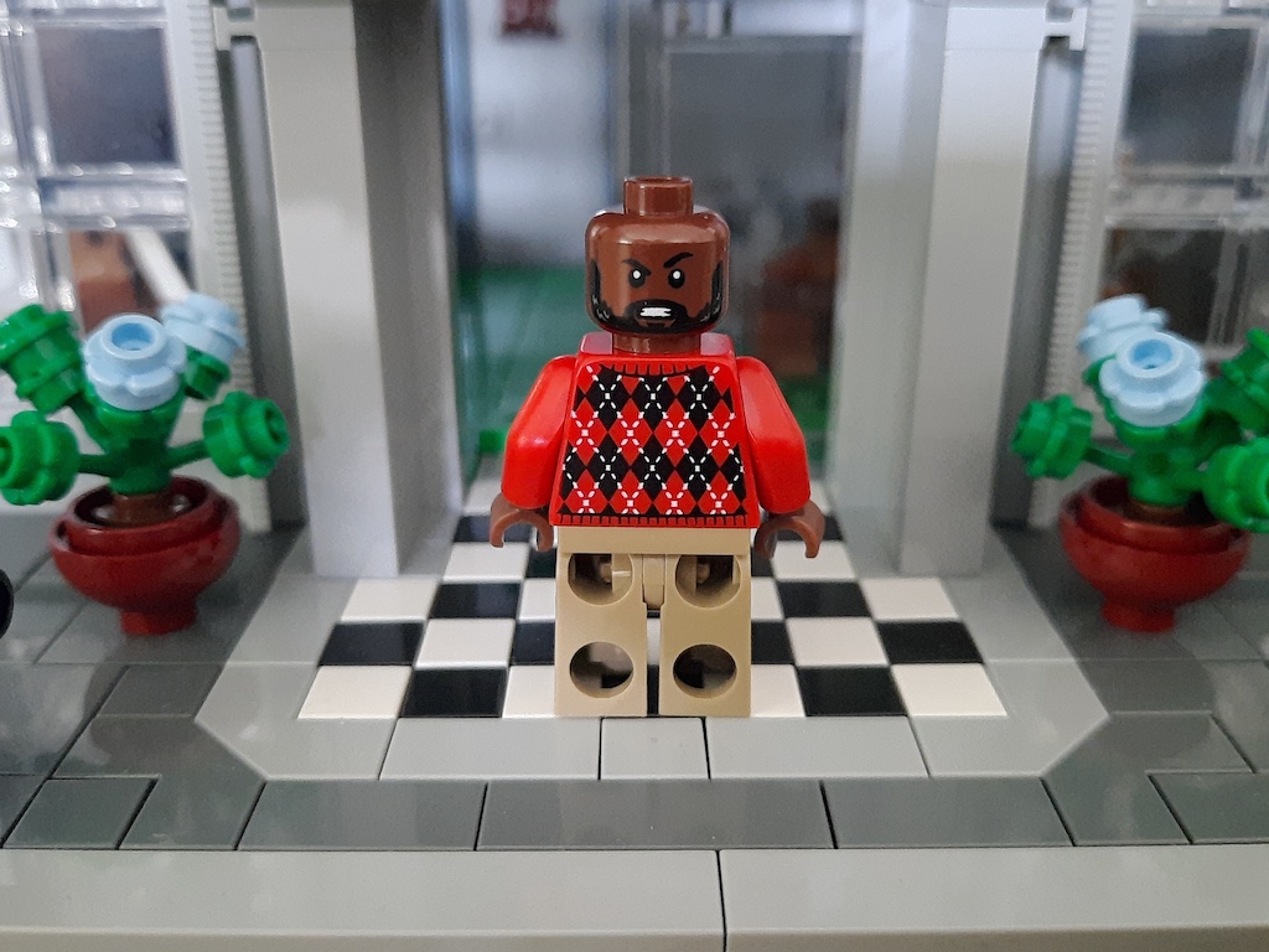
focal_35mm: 25
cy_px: 476
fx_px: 916
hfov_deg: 69.4
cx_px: 634
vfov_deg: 54.9
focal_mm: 4.6
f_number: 2
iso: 2000
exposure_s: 1/20
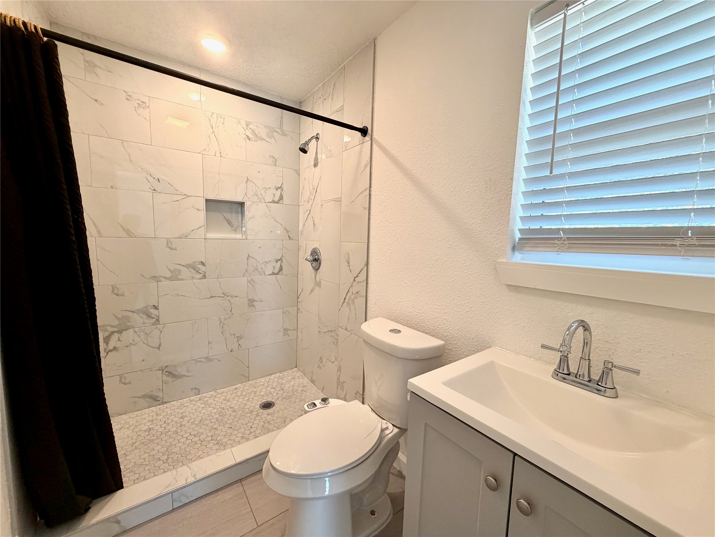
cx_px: 358
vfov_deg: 85.7
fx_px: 289
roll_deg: -0.9
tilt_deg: -5.1
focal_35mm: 14
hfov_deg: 102.1
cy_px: 268
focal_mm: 2.22
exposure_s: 1/120
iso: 200
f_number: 2.2
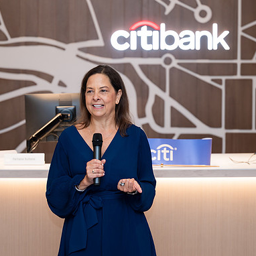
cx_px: 139
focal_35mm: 108
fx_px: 904
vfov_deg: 16.1
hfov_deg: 16.1
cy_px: 122
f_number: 3.2
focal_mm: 79
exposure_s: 1/160
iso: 400
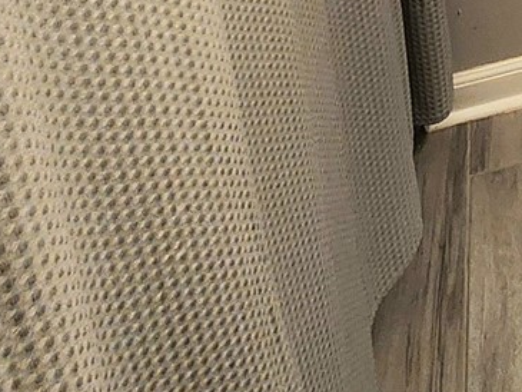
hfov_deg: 20.8
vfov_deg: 13.1
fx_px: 1101
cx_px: 865
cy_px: -627
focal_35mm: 73
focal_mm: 2.2
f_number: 2.2
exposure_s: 1/60.2
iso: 125
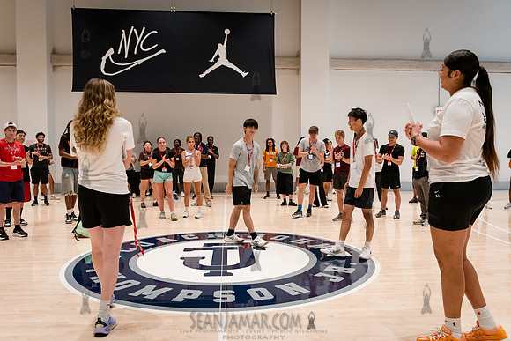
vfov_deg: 45.0
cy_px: 170
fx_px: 412
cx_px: 256
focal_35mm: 29
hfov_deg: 63.6
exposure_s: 1/400
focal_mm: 29
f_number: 4
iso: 5000
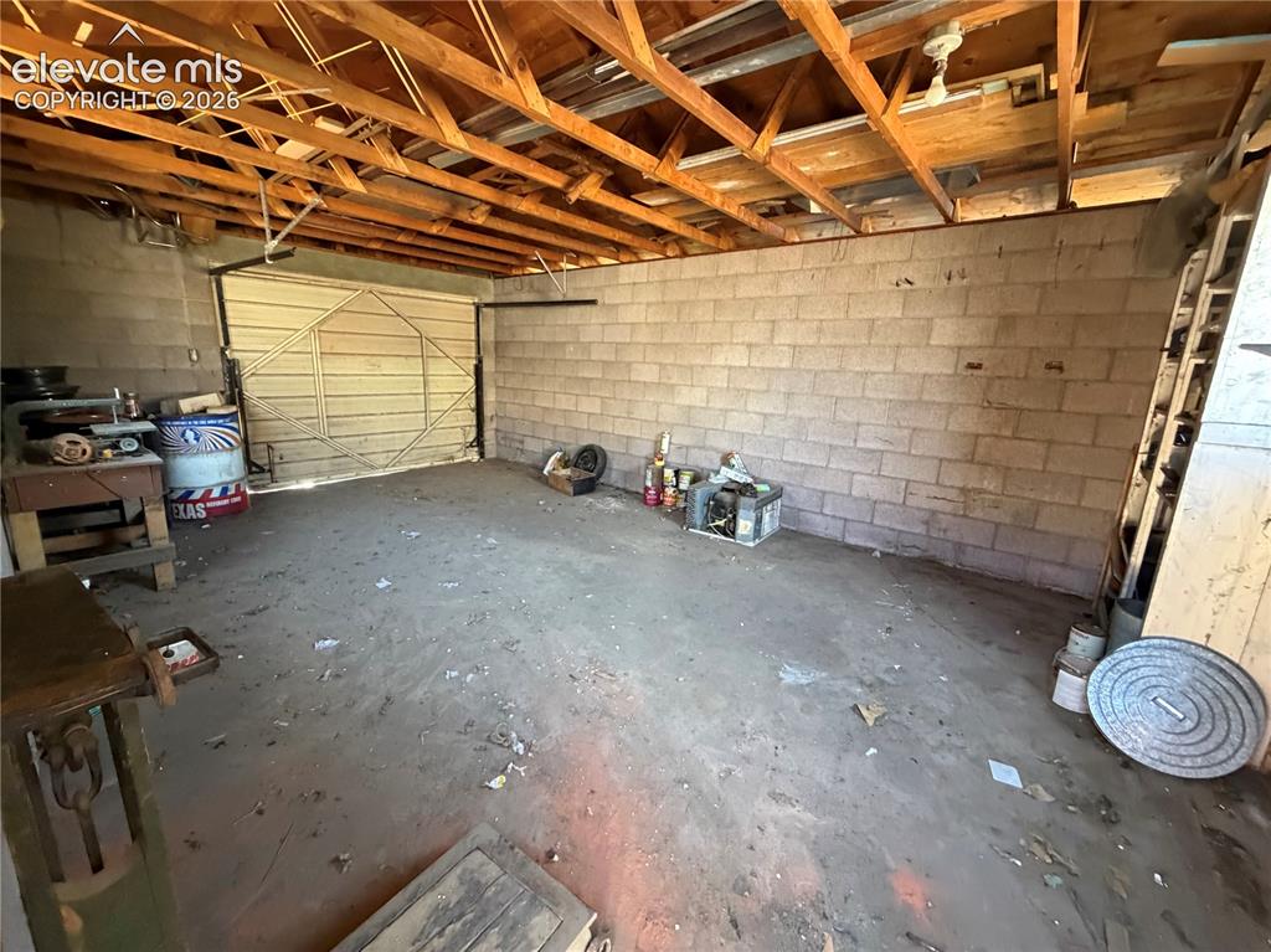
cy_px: 476
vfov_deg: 85.6
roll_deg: -2.1
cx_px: 636
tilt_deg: -12.4
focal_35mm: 14
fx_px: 514
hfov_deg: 102.1
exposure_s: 1/60
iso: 640
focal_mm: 2.22
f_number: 2.2
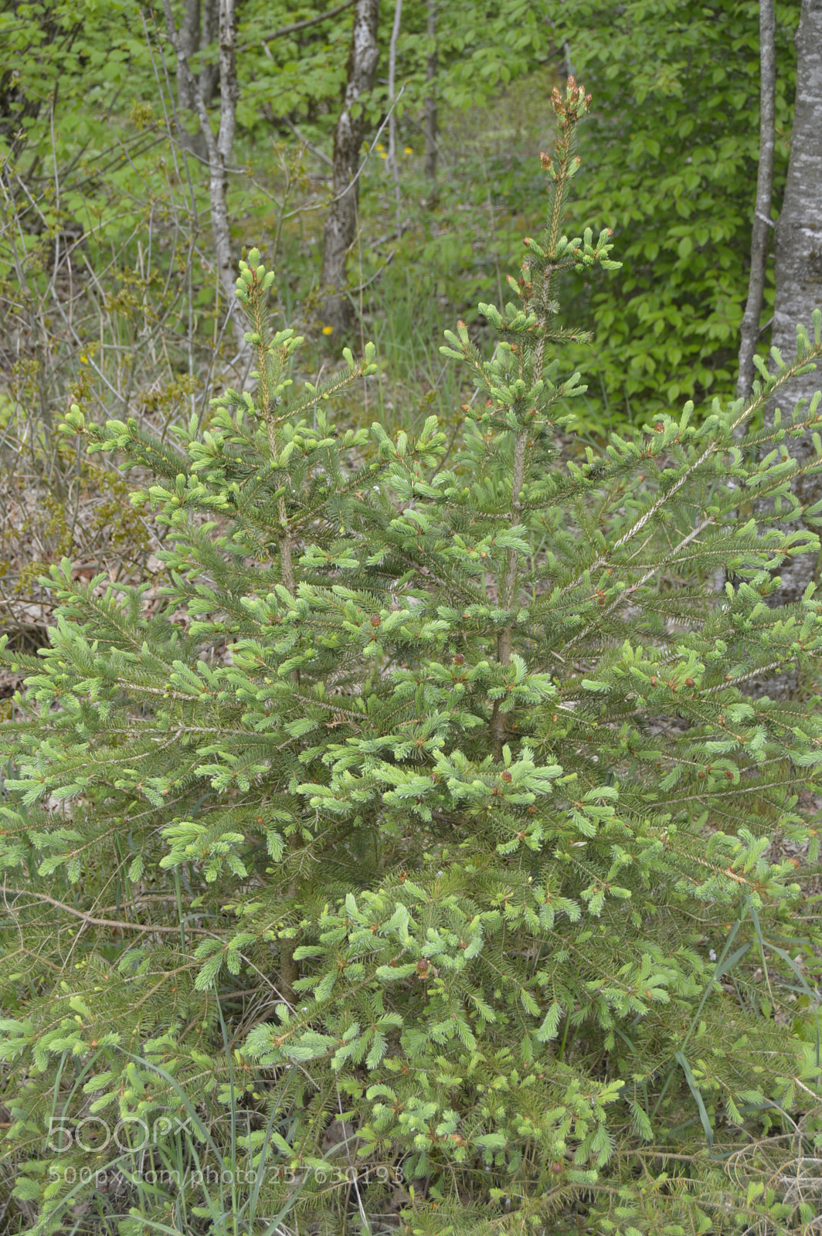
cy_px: 618
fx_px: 1595
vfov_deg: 42.4
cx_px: 411
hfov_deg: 28.9
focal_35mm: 46
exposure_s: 1/125
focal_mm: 31
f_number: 5.6
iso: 140
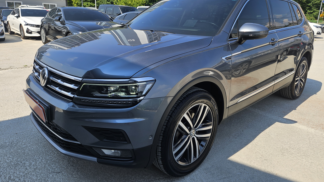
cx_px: 167
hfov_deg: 71.9
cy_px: 65
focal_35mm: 26
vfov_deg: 43.9
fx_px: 223
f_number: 1.8
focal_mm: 5.4
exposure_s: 1/1318
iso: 25
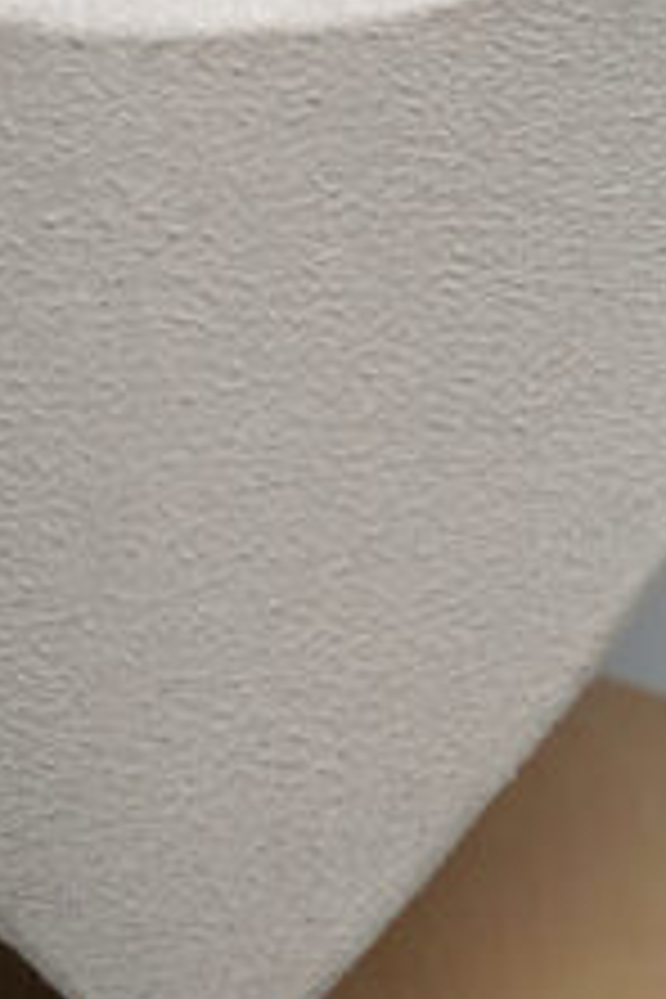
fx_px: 3940
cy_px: -693
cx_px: 180
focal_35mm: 142
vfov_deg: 13.3
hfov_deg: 9.6
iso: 1000
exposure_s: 1/320
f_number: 7.1
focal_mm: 35
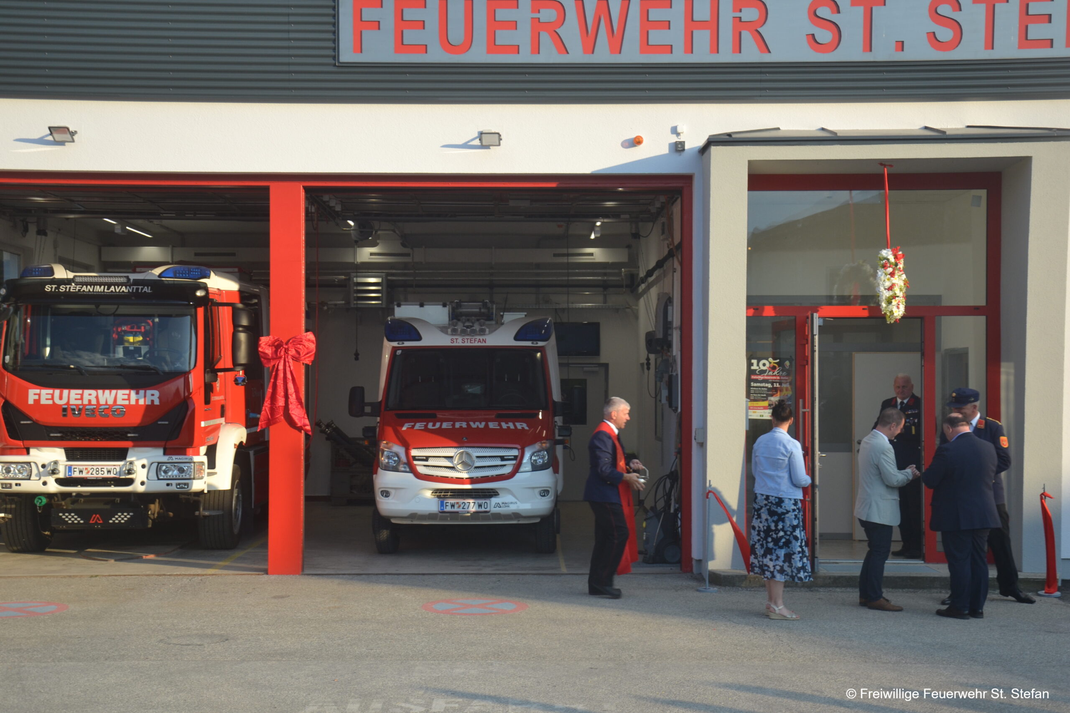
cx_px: 535
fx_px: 1694
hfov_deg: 35.1
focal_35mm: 57
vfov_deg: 23.8
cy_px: 356
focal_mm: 38
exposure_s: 1/125
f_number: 5.6
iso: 200
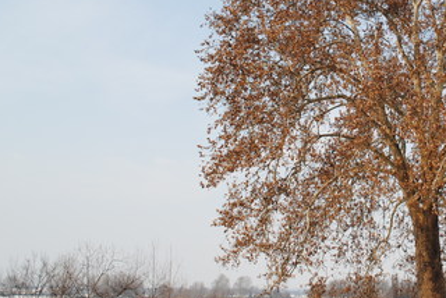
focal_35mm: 54
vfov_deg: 24.9
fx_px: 670
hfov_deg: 34.9
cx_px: 393
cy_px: 79
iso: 100
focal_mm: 18
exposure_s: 1/250
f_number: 8
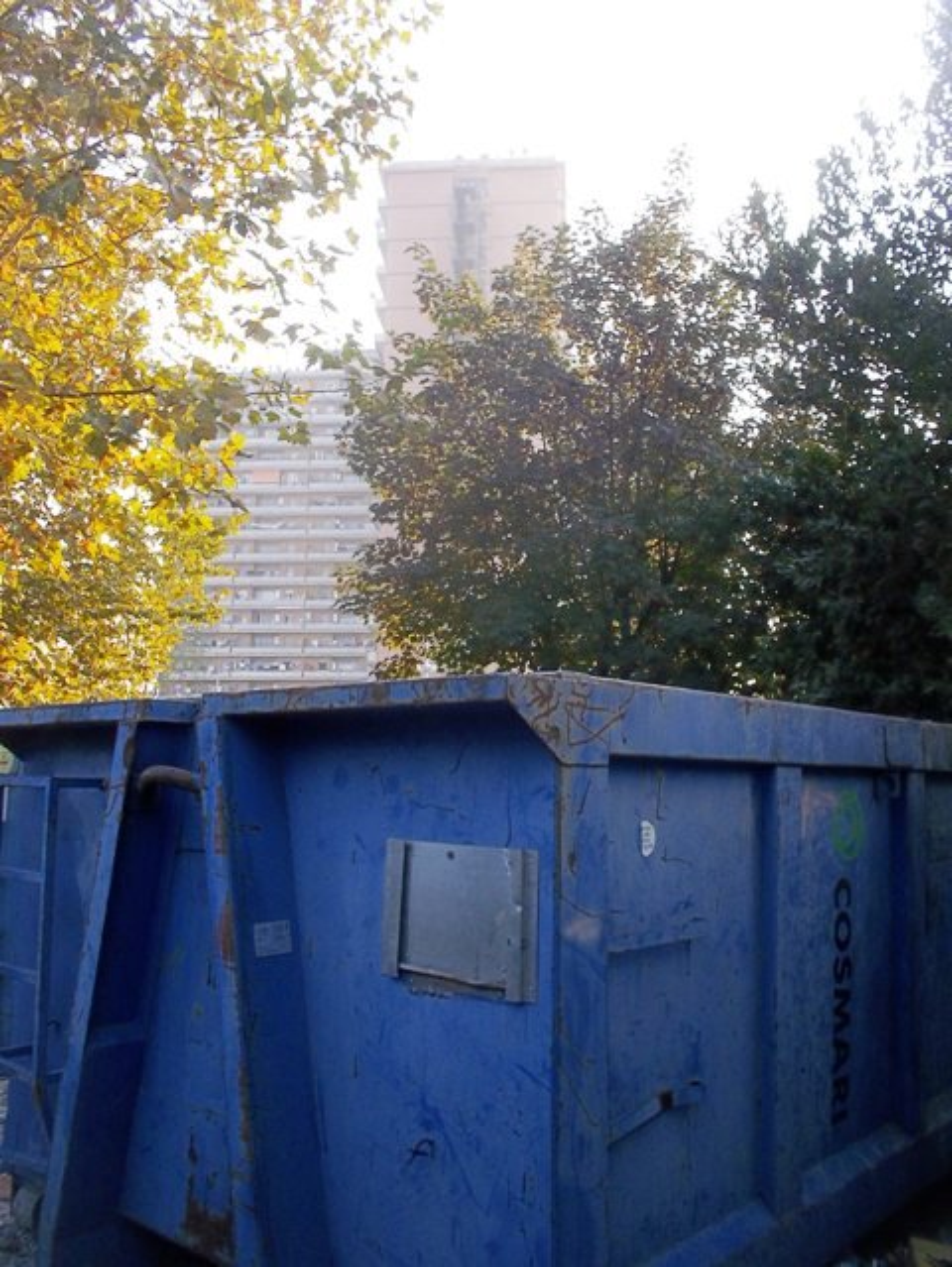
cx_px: 476
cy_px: 634
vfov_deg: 61.6
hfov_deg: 48.3
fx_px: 1062
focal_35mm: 29
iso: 80
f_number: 3.3
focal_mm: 4.1
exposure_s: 1/160
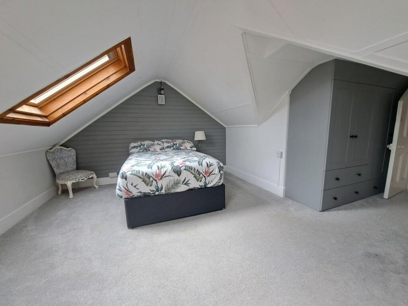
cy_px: 153
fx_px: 153
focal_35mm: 13
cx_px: 204
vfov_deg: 89.9
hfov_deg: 106.2
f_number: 2.2
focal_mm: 1.74
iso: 50
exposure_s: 1/50
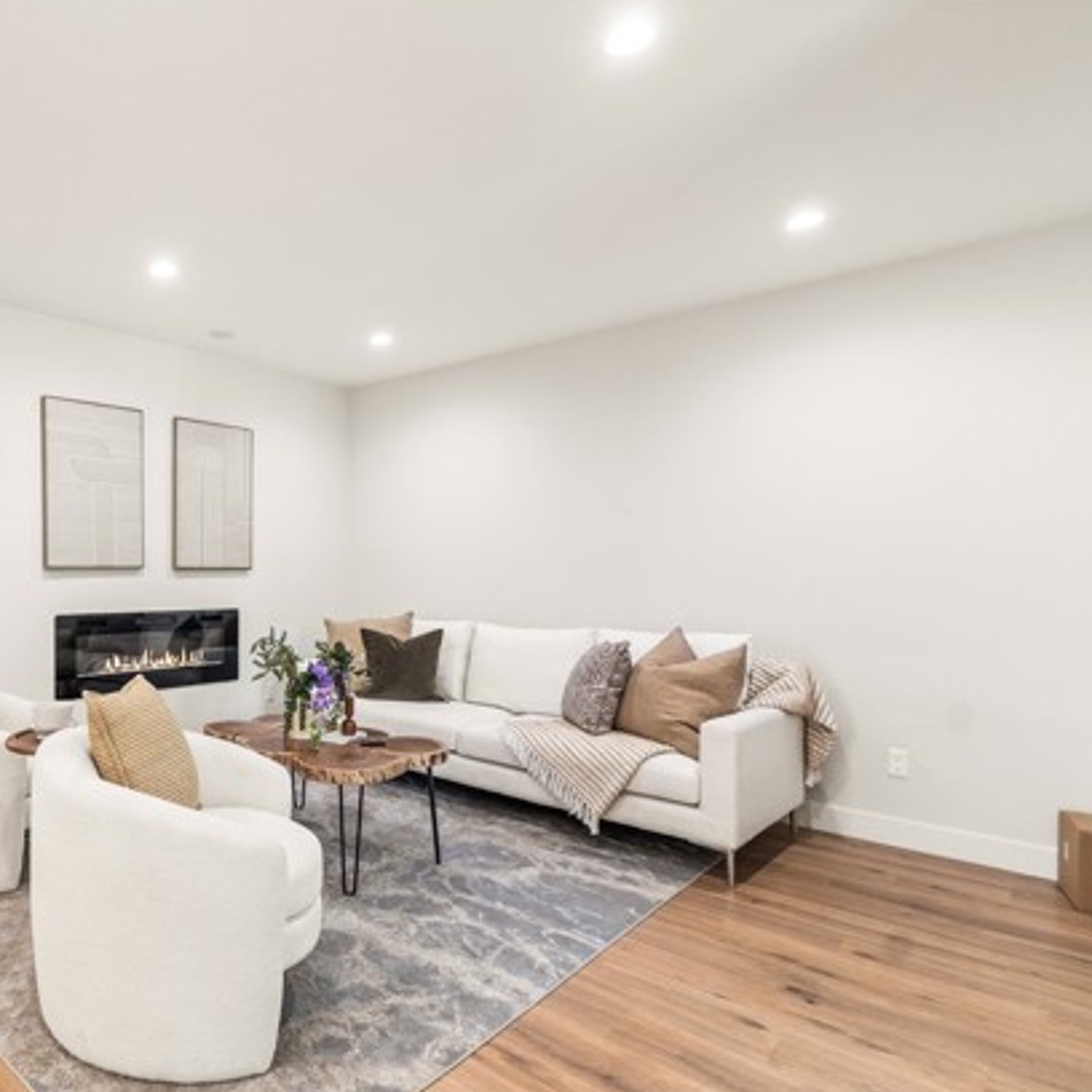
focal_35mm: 20
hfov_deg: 70.1
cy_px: 557
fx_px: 714
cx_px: 281
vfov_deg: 74.8
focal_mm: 10
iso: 320
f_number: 7.1
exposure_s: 1/8
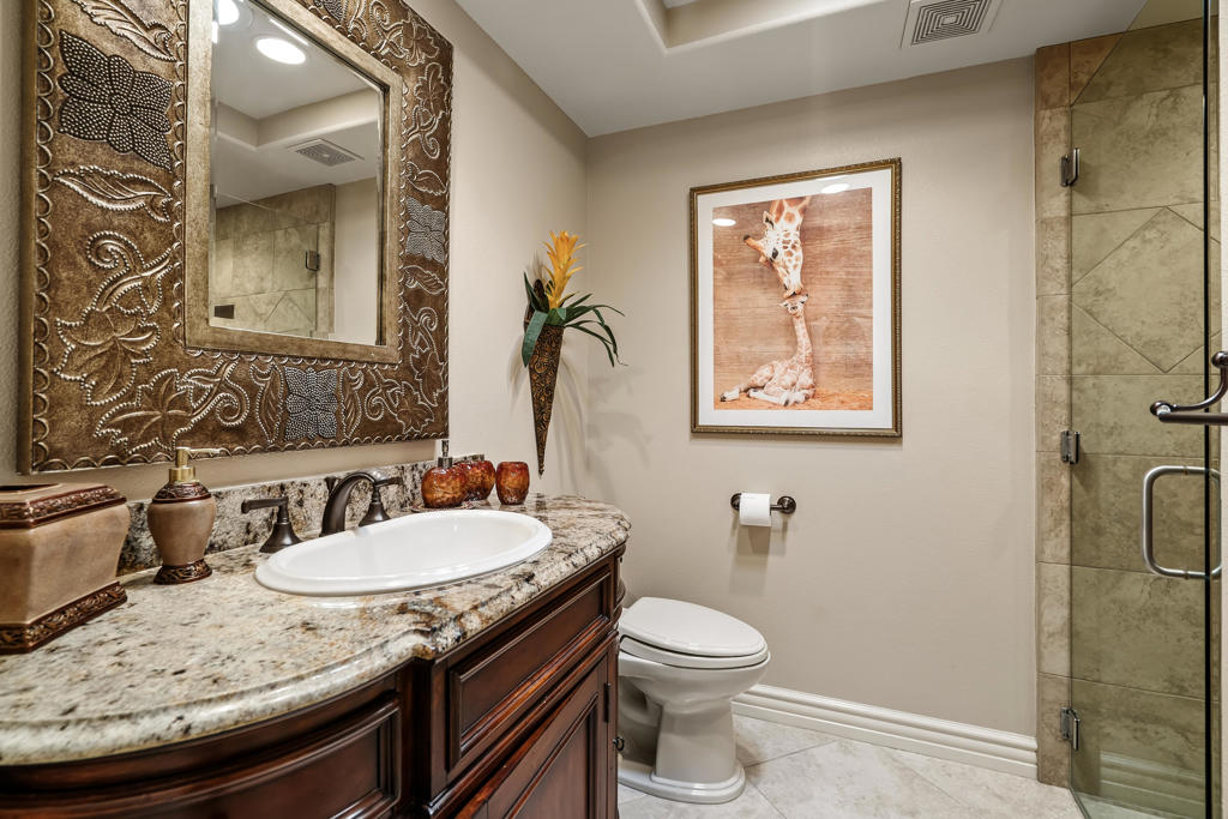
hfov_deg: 96.7
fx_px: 546
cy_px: 410
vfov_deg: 73.8
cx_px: 614
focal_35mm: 16
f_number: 8
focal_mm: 16
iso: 320
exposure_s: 1.3
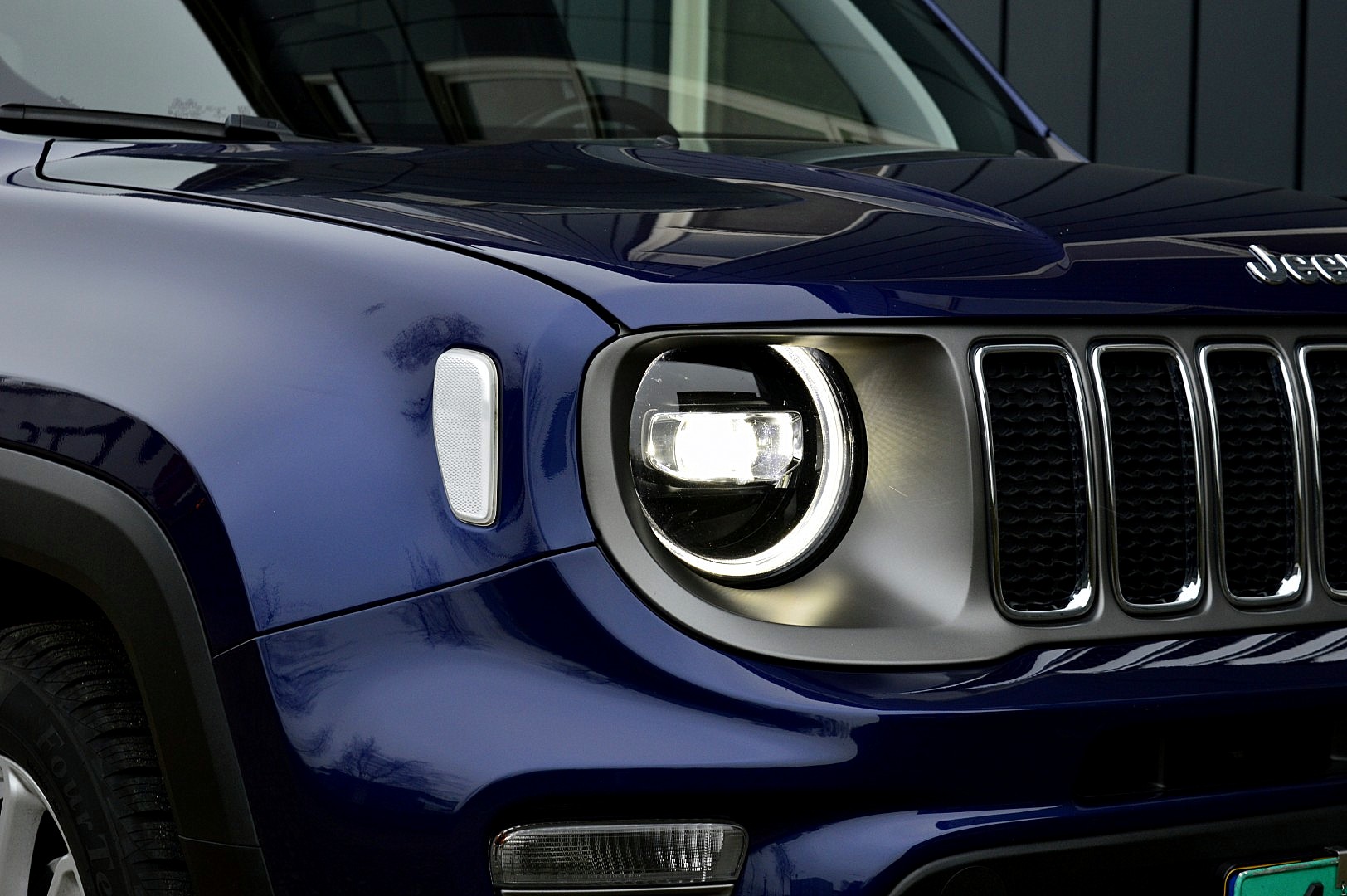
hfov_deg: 24.6
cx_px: 674
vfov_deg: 16.5
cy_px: 448
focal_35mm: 82
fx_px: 3084
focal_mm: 55
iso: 400
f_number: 8
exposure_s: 1/80
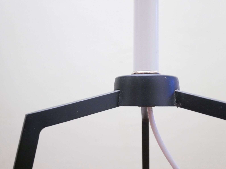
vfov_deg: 32.9
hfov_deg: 42.9
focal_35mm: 44
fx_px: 287
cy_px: 84
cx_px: 113
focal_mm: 22
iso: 3200
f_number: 4.9
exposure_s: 1/13
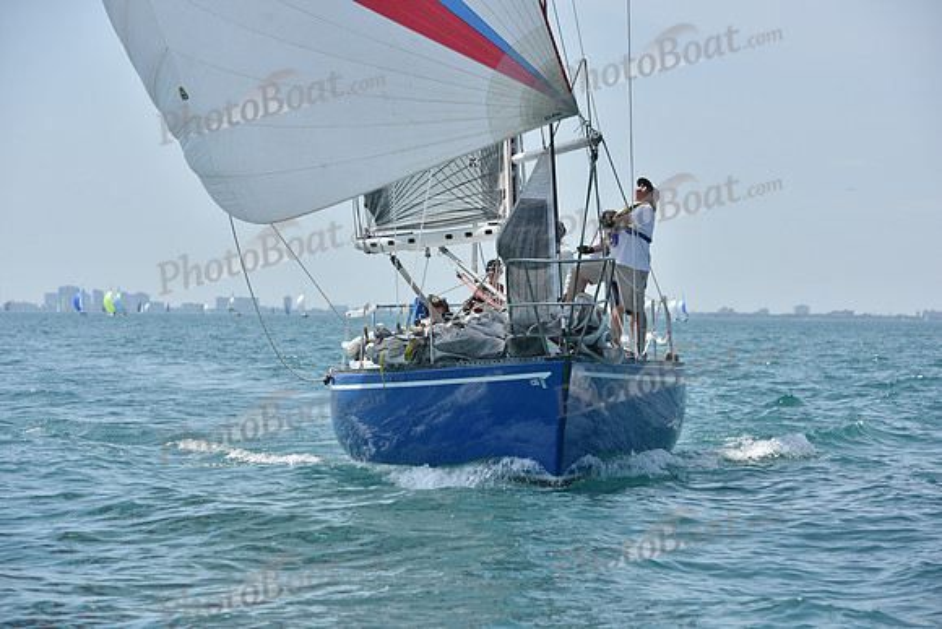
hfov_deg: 15.8
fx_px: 3402
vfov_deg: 10.6
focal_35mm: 130
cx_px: 471
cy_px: 314
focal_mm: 130
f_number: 7.1
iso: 250
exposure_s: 1/1250
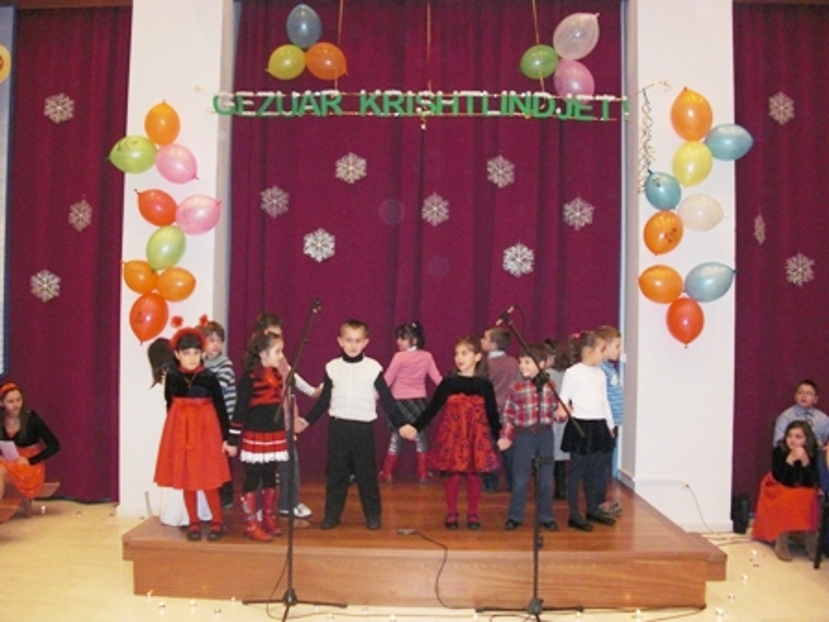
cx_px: 414
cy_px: 311
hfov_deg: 51.4
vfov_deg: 39.7
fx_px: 862
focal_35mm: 36
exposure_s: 1/60
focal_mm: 6.3
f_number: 2.8
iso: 200
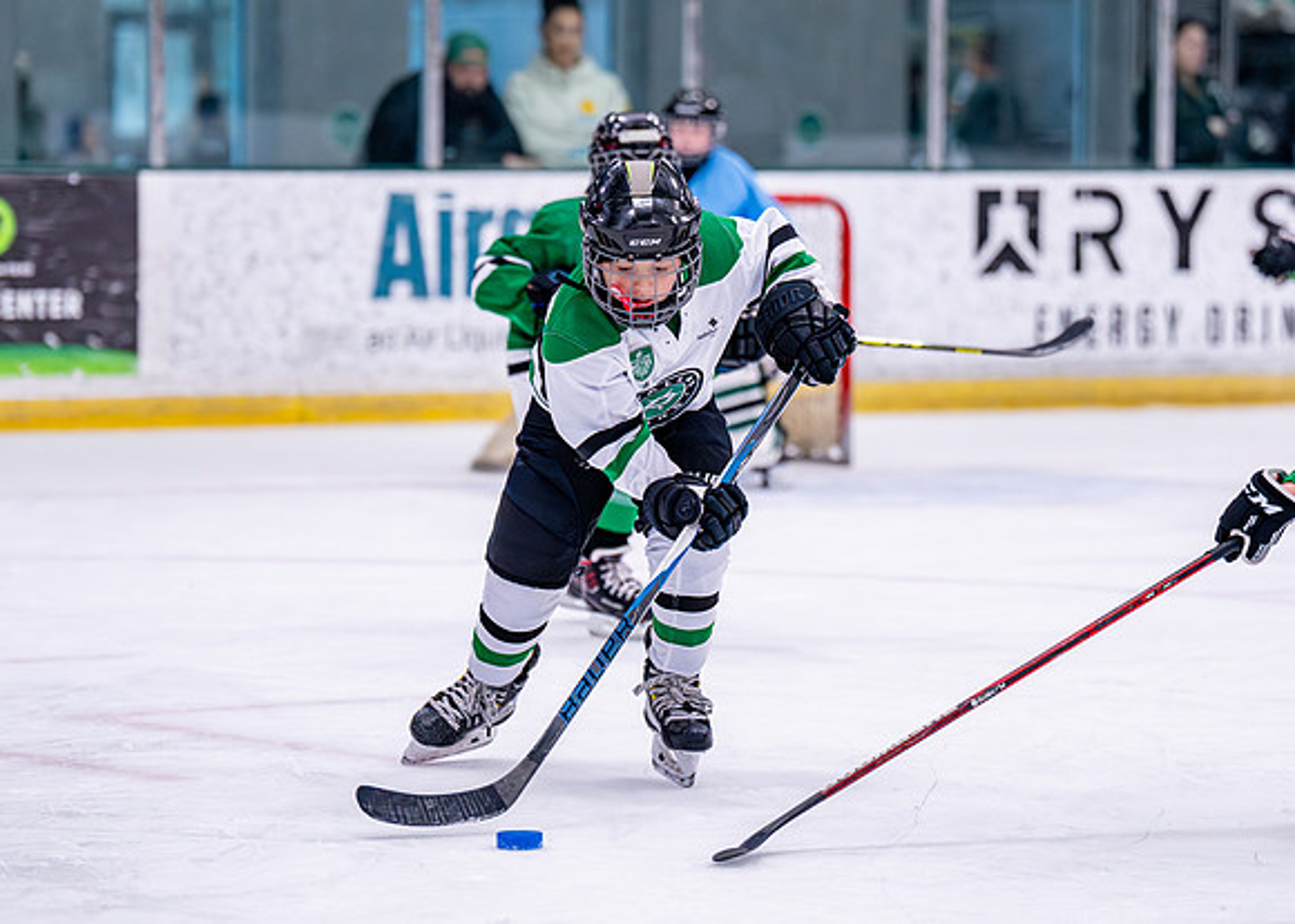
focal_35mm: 178
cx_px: 656
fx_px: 6535
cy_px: 410
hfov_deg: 11.3
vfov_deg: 8.1
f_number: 2.8
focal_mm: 128
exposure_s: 1/1250
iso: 2500
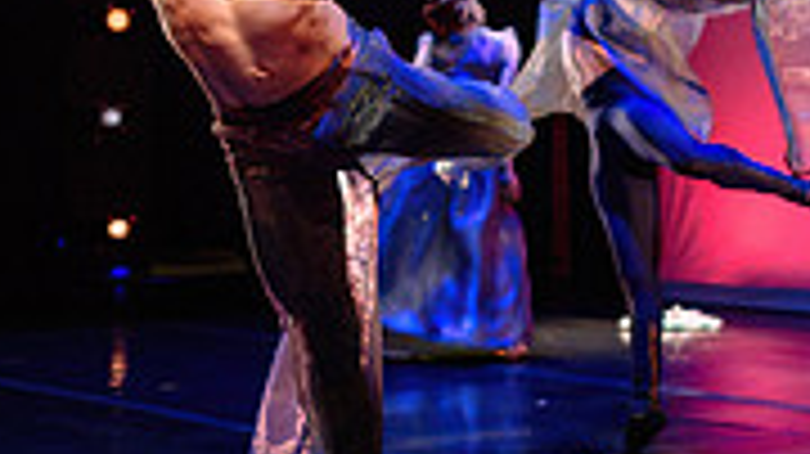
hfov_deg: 22.4
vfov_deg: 13.4
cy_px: 189
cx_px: 876
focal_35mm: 90
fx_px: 1932
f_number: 1.4
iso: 1000
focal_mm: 24
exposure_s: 1/400
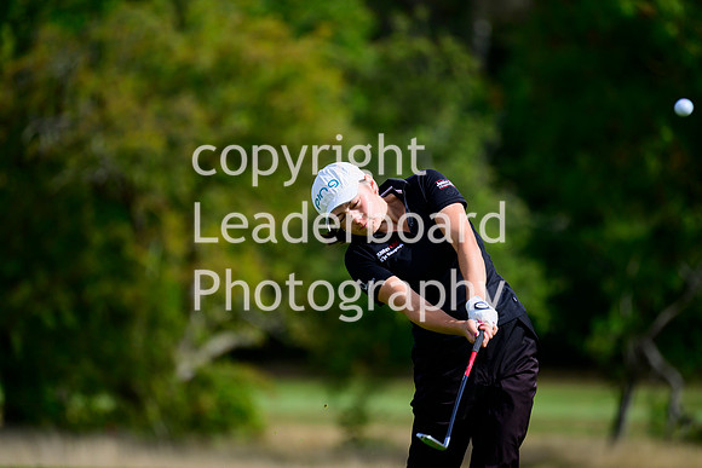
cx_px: 351
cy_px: 234
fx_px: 7801
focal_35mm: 400
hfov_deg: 5.2
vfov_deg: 3.4
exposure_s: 1/2000
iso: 400
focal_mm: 400
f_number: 5.6
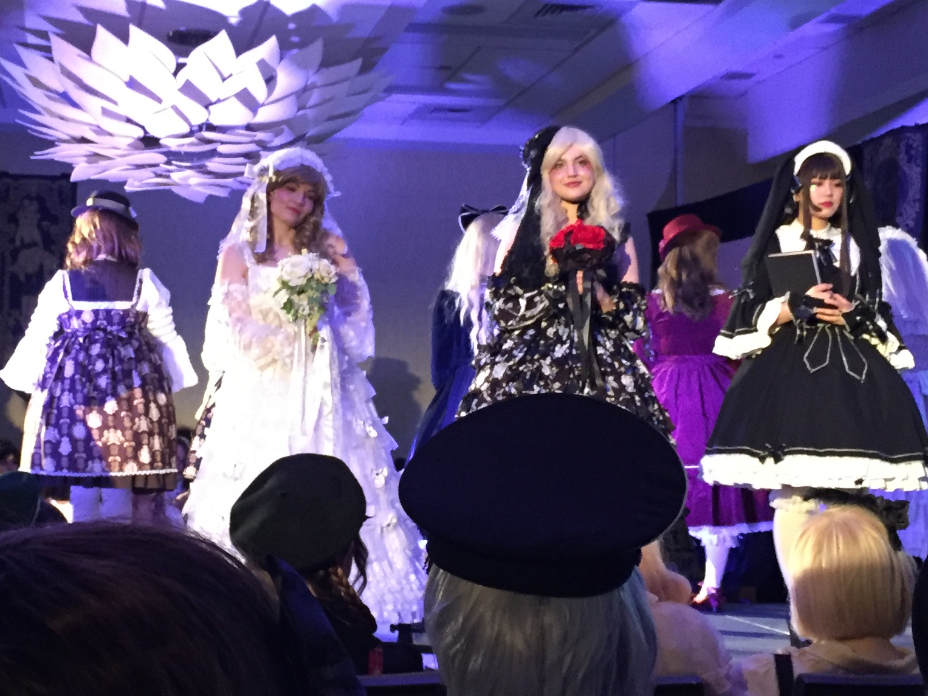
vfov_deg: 23.6
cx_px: 312
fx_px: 1662
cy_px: 306
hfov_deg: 31.0
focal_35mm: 62
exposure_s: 1/15
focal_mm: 4.15
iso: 250
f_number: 2.2
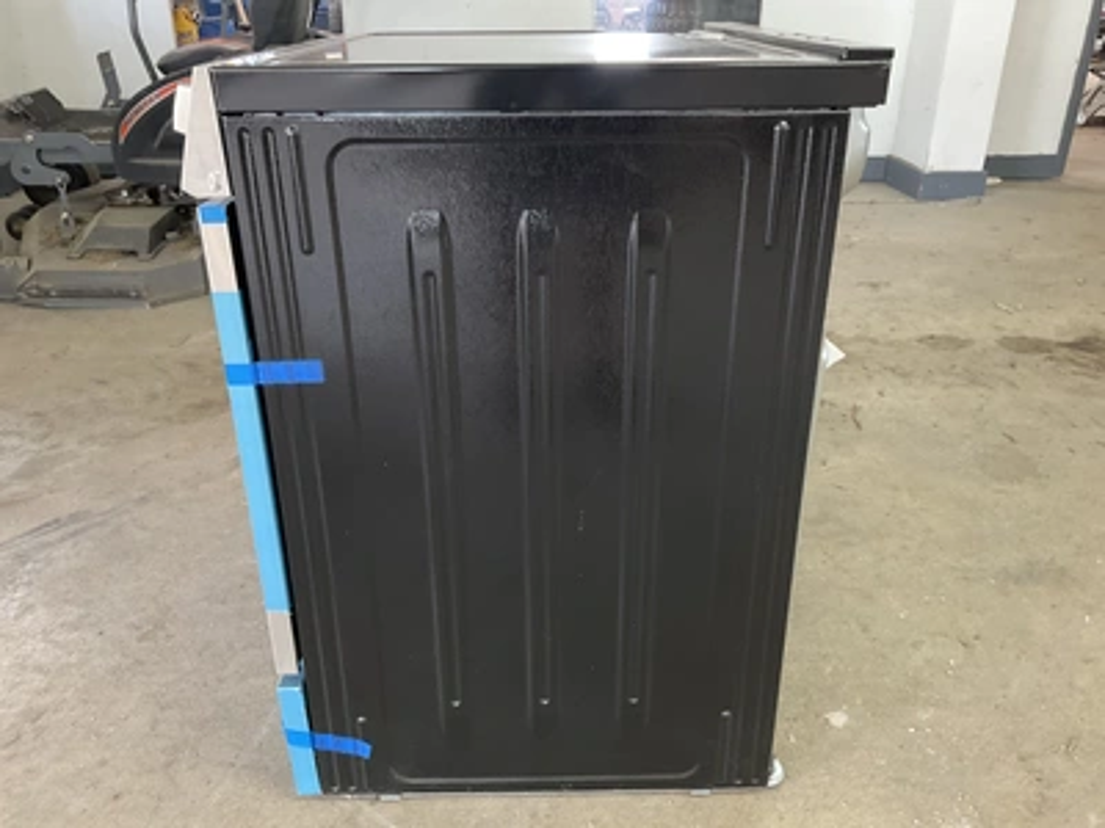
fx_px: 926
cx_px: 552
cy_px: 414
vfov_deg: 48.2
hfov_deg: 61.7
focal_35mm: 29
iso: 200
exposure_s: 1/40
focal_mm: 3
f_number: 1.8
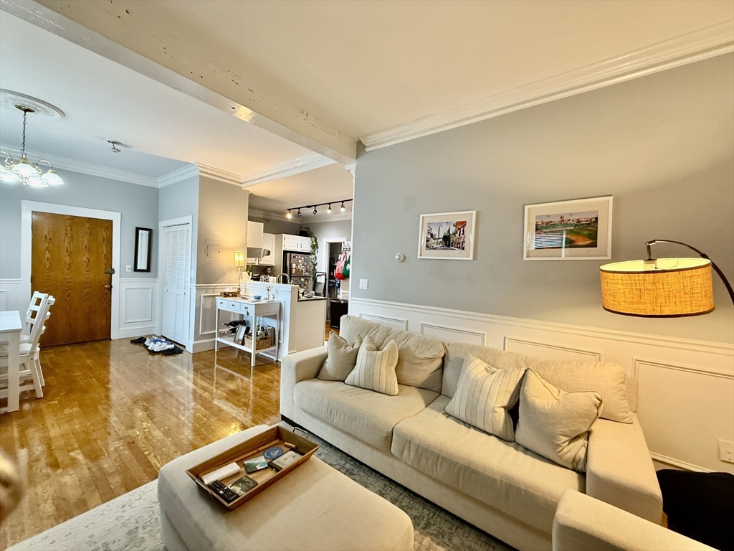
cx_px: 367
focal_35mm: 14
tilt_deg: -1.5
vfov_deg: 85.7
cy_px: 276
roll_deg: -3.0
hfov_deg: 102.1
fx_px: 297
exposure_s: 1/60
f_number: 2.2
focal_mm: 2.22
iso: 320
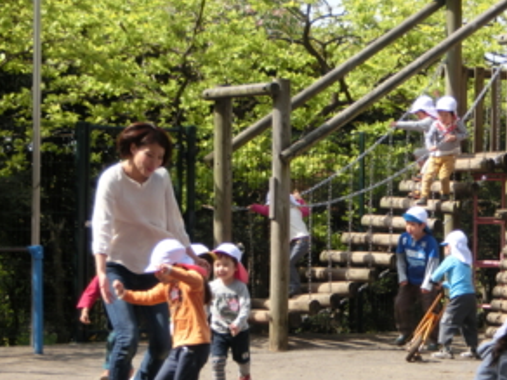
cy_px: 252
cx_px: 318
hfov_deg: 16.7
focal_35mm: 118
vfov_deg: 12.5
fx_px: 1728
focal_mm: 15.16
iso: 80
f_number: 5
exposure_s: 1/250
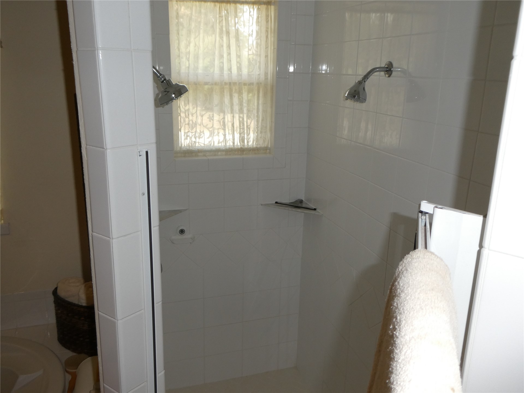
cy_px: 196
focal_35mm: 28
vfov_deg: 49.7
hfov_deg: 63.4
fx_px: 424
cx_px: 262
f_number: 3.5
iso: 125
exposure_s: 1/125
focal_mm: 5
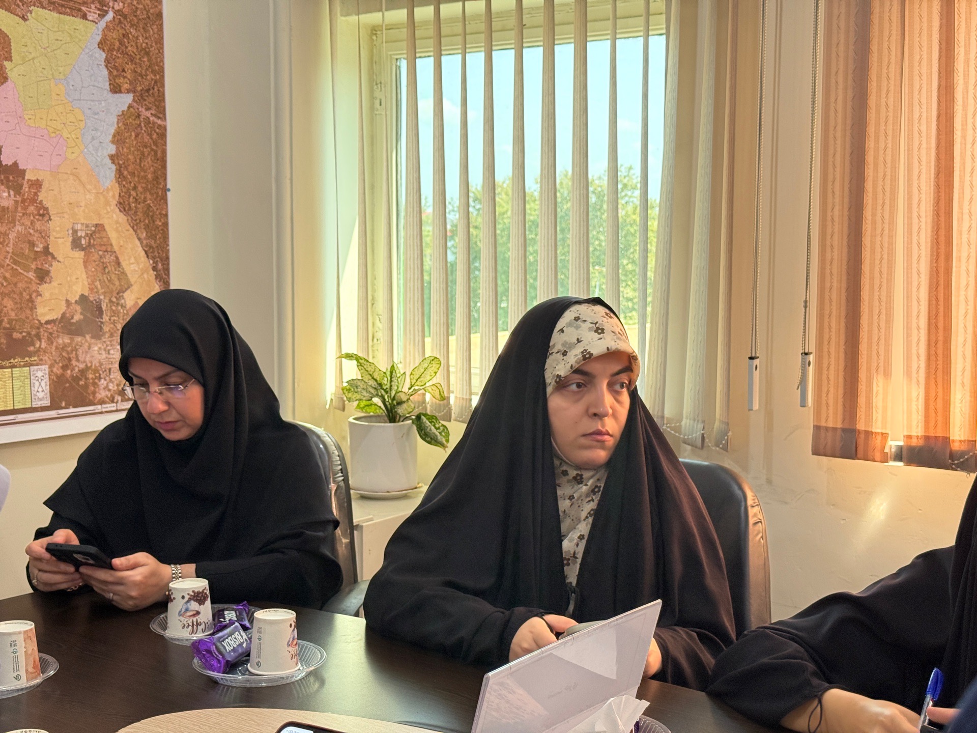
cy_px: 366
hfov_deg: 39.7
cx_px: 488
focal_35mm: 48
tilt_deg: -5.3
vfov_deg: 30.3
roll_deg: -0.3
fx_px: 1355
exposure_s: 1/87
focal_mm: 6.76
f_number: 1.78
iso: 125
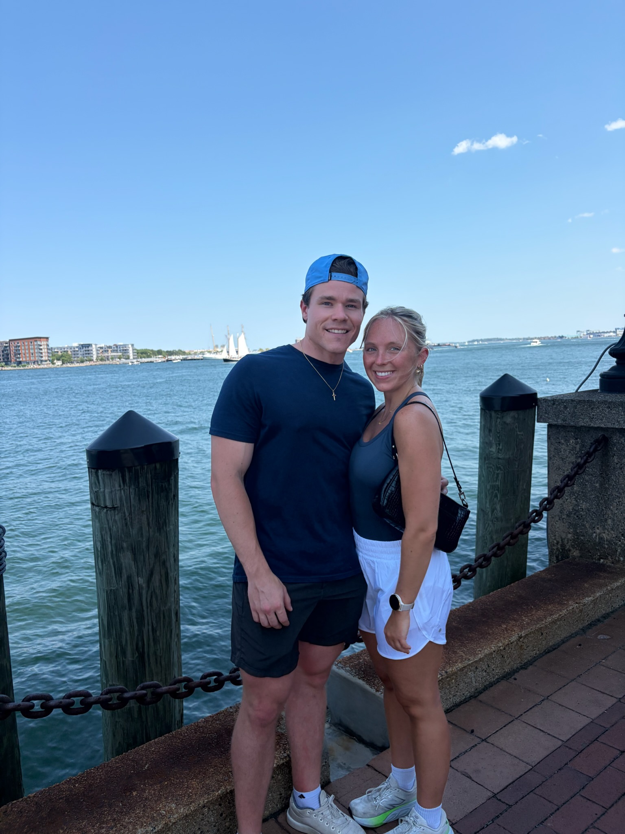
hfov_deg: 53.1
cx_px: 312
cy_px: 417
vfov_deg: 67.3
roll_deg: +2.7
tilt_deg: -5.4
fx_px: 626
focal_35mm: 26
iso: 50
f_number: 1.6
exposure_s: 1/3831
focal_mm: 5.96
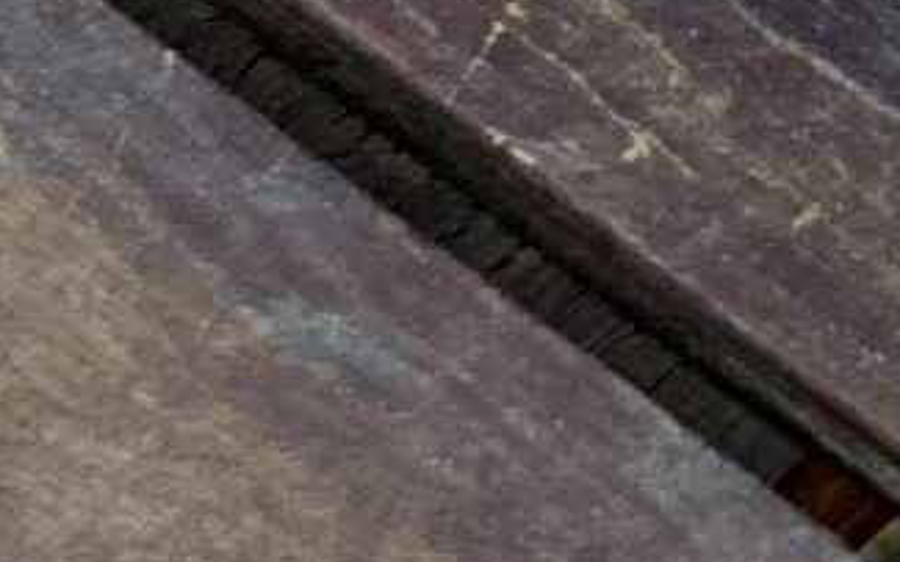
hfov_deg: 4.5
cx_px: 3536
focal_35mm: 434
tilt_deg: -45.5
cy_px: -1525
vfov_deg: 2.9
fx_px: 10643
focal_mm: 6
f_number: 2
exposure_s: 1/205
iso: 20
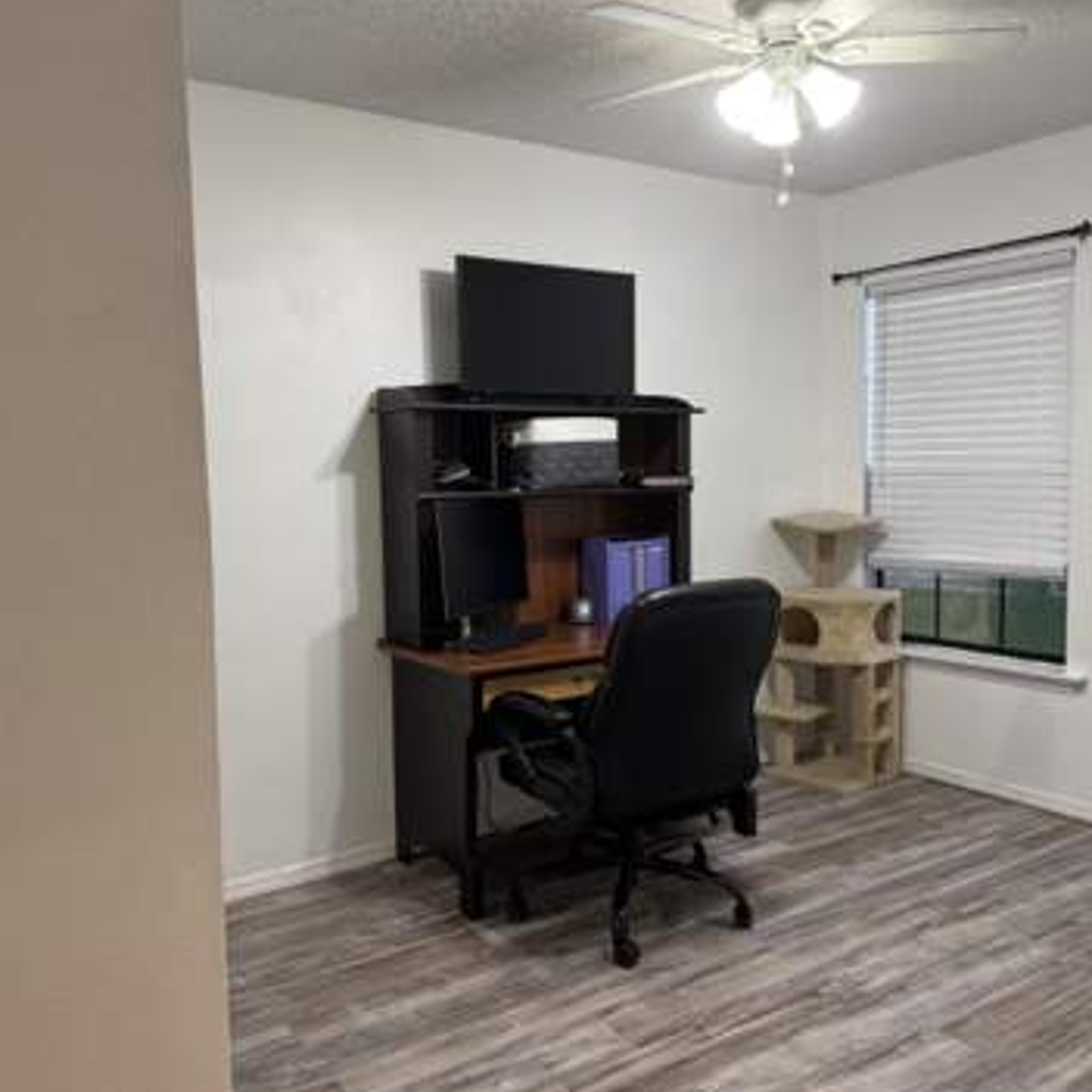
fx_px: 1035
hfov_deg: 55.6
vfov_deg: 55.6
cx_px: 544
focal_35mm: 29
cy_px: 549
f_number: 1.78
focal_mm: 6.76
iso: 160
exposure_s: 1/60
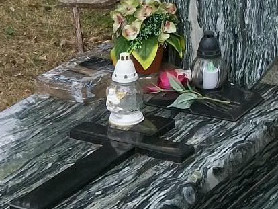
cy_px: 83
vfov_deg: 10.7
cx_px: 97
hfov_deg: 14.2
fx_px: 1117
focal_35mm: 139
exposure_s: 1/160
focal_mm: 7.6
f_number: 3
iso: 80
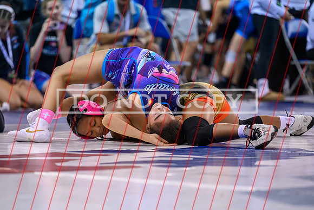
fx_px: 1862
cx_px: 128
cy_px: 127
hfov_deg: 9.6
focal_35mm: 213
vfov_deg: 6.4
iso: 3200
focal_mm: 175
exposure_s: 1/800
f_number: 2.8
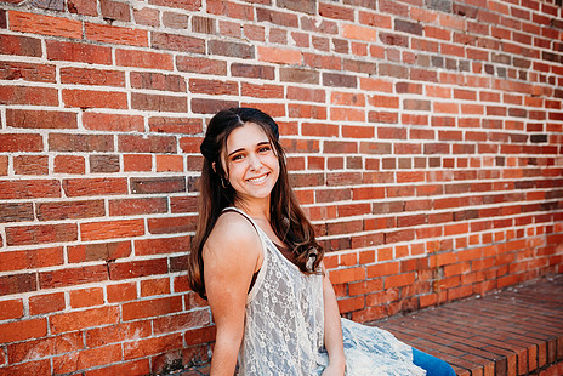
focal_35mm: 30
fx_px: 469
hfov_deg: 61.9
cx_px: 267
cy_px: 227
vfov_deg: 43.4
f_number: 2.2
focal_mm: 24
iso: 100
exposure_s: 1/400
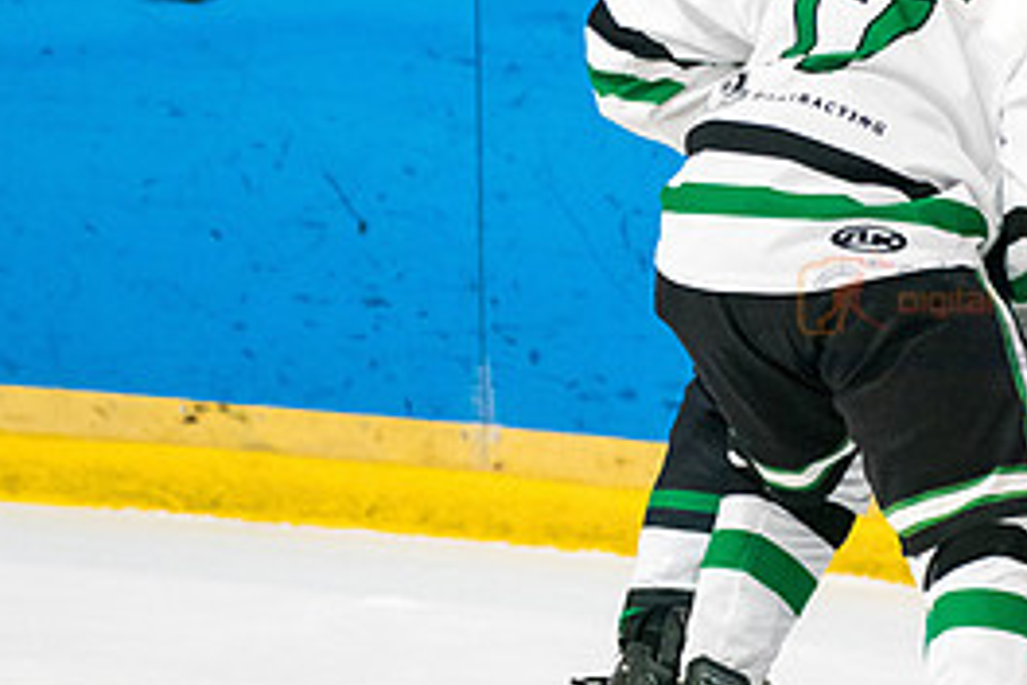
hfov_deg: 5.2
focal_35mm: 396
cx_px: 965
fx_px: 11296
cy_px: 309
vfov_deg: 3.5
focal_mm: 120
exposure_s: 1/1000
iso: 3200
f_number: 3.2
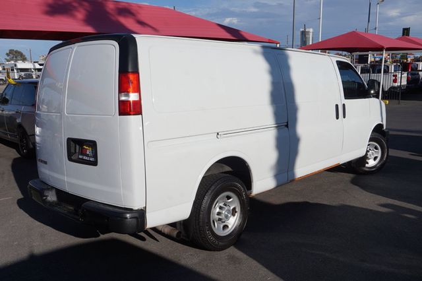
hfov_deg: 59.5
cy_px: 140
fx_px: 369
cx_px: 211
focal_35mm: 32
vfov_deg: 41.7
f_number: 13
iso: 100
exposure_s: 1/250
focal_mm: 21
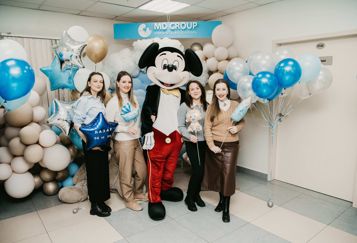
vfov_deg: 51.5
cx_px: 182
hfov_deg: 70.8
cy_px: 126
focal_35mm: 25
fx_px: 251
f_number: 4
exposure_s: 1/160
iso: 200
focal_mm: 24
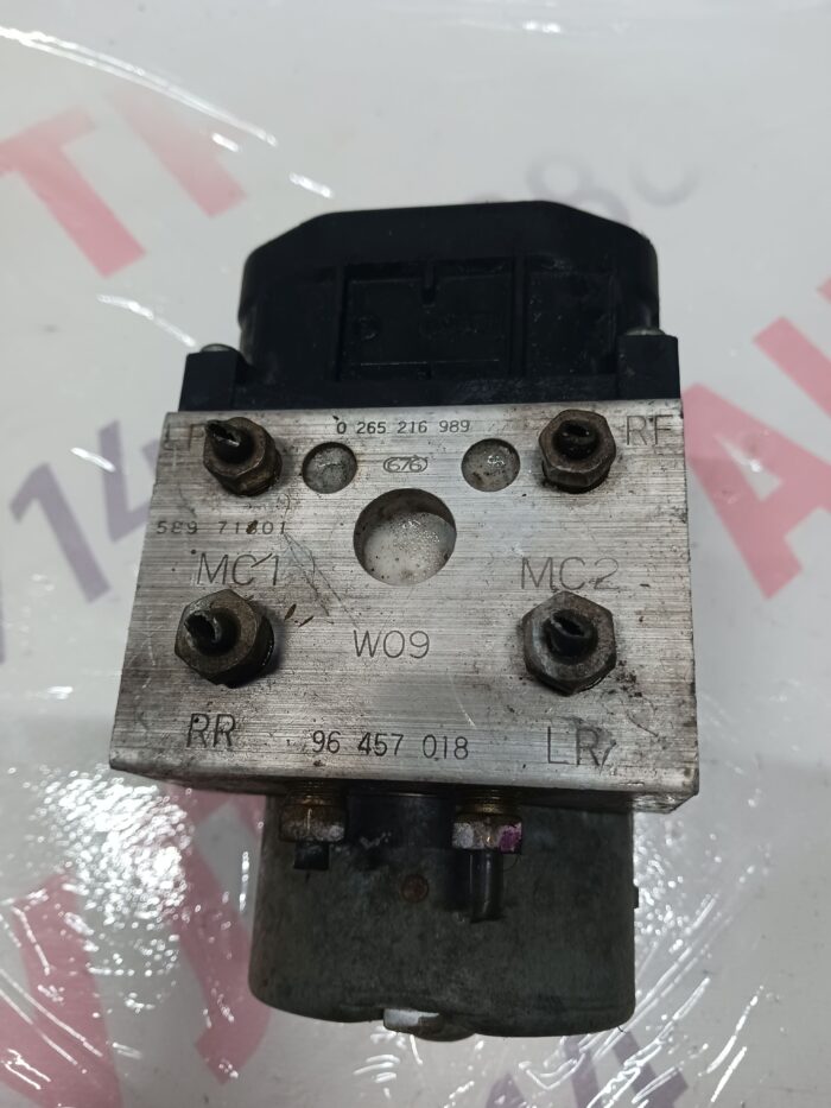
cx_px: 416
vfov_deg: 65.3
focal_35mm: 27
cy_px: 554
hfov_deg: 51.4
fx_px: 864
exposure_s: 1/25
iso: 250
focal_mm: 4
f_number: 1.8
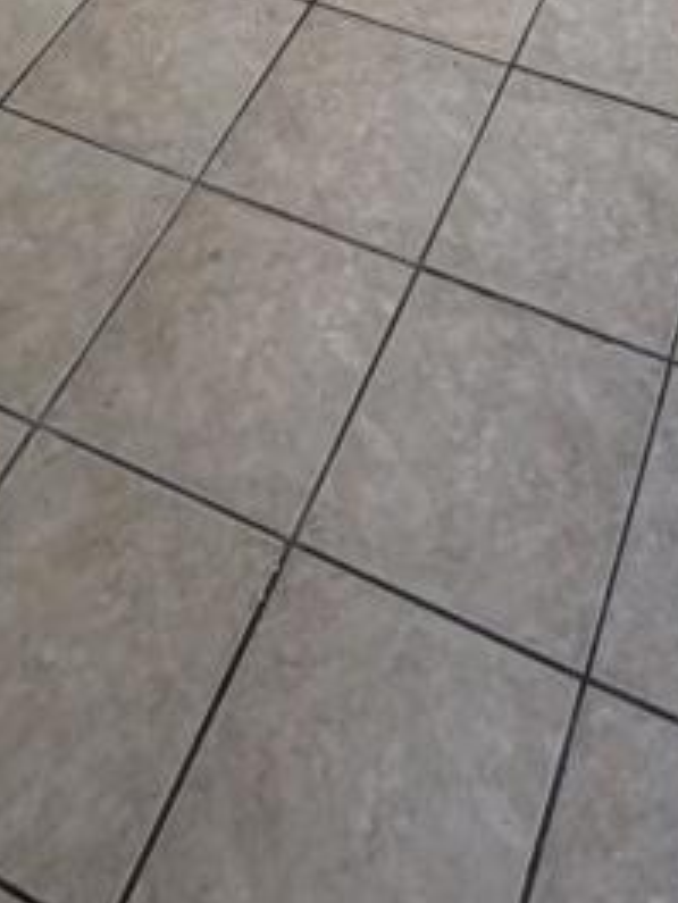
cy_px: -566
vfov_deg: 24.3
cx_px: 508
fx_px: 1409
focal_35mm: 54
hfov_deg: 26.7
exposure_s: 1/120
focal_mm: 2.22
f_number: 2.2
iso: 80
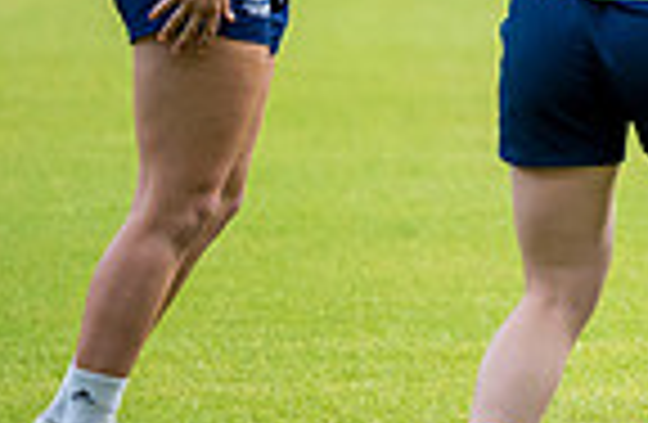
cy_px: -95
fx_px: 15345
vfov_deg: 1.6
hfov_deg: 2.4
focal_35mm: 858
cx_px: 1179
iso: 1000
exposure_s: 1/1250
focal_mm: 195
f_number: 3.2
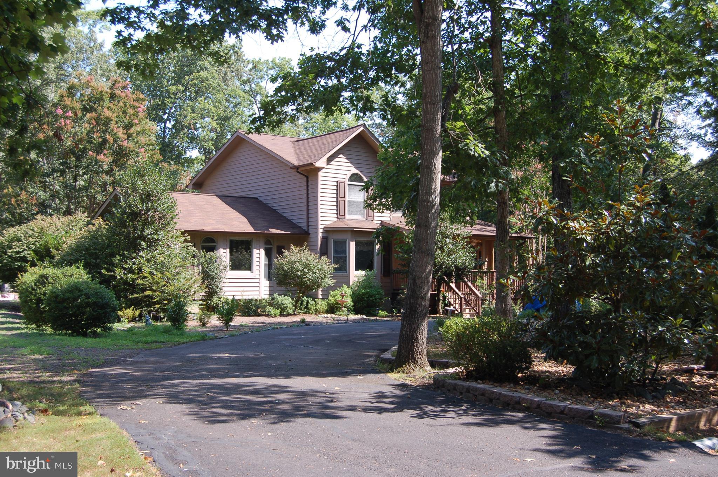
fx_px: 897
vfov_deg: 29.8
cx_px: 359
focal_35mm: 45
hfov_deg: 43.6
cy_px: 238
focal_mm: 30
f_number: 6.3
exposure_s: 1/160
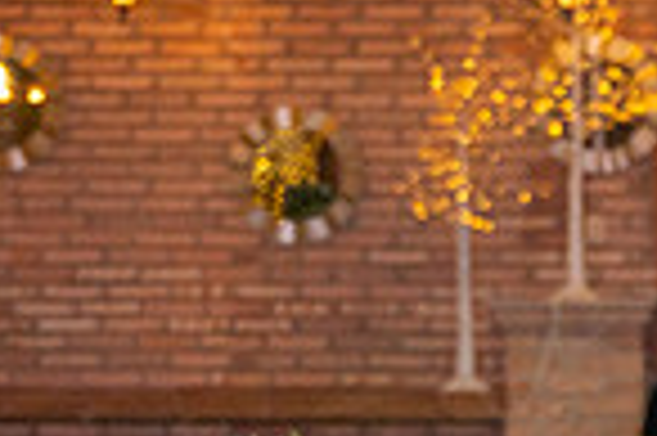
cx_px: 1256
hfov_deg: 7.6
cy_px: 641
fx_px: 4794
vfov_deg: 5.2
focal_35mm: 263
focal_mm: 66
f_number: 6
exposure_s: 1/160
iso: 2000
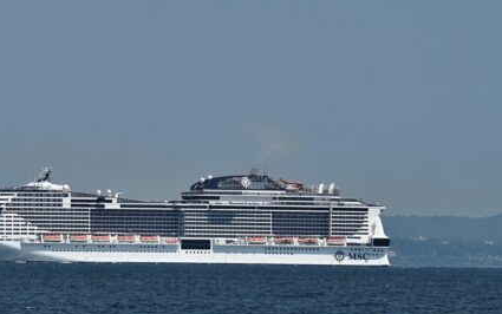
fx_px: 4941
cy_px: 123
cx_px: 110
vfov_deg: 3.6
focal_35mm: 361
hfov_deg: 5.8
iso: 200
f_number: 11
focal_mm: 131
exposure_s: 1/500
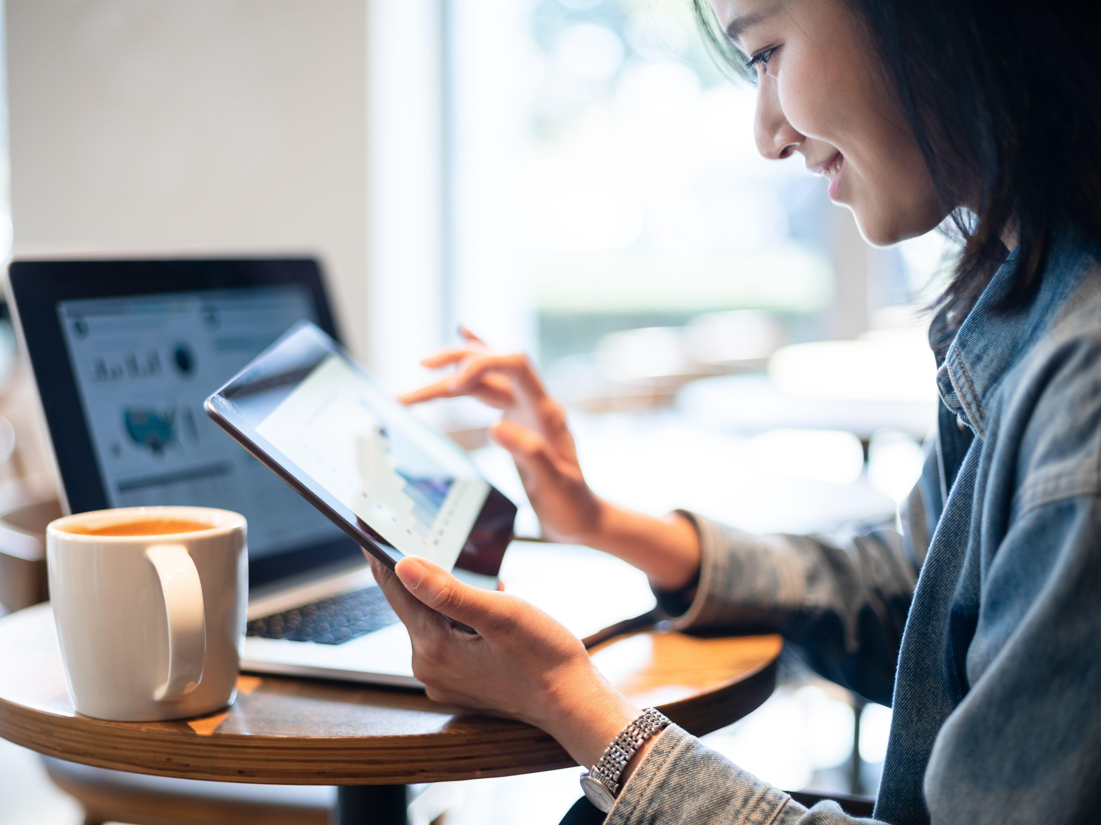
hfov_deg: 34.9
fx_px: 1749
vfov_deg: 26.6
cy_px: 407
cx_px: 473
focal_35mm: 55
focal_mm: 50
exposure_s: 1/160
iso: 200
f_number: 1.8
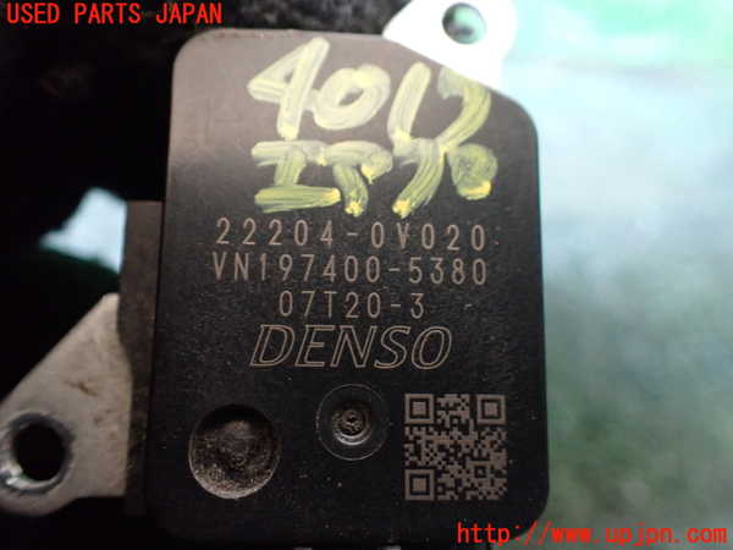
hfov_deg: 60.0
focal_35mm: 30
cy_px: 275
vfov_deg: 46.8
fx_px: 635
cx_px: 366
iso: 800
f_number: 2.3
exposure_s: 1/30
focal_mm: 5.4
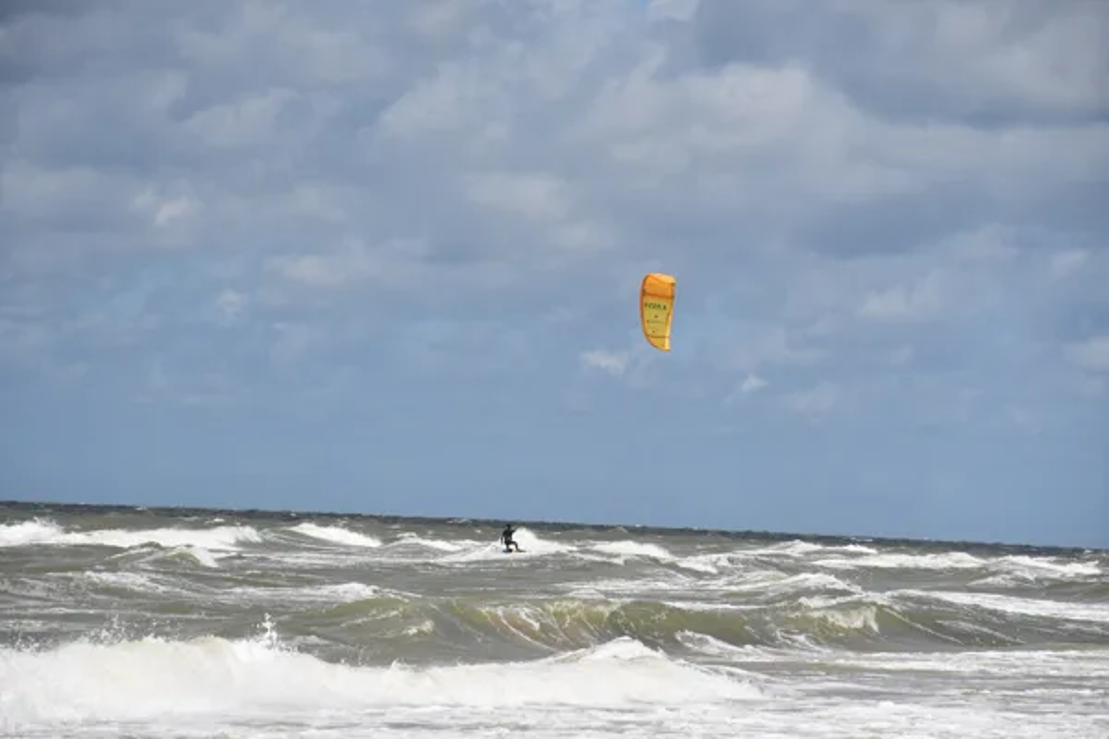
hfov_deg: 9.8
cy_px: 370
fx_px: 6469
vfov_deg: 6.5
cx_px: 554
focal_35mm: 210
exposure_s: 1/640
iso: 100
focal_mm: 140
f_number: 9
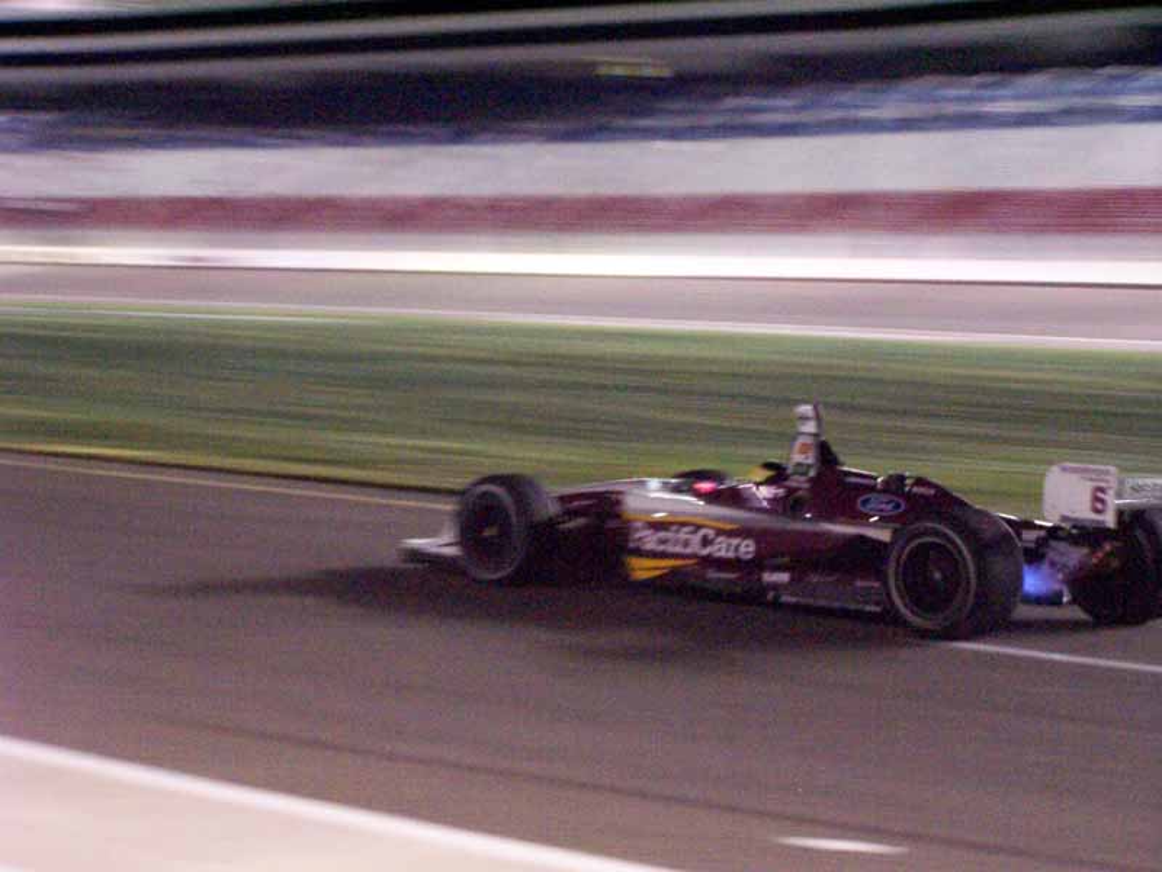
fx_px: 3155
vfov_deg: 15.7
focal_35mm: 94
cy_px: 436
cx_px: 581
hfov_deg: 20.9
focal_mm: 15.6
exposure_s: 1/45
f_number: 3.2
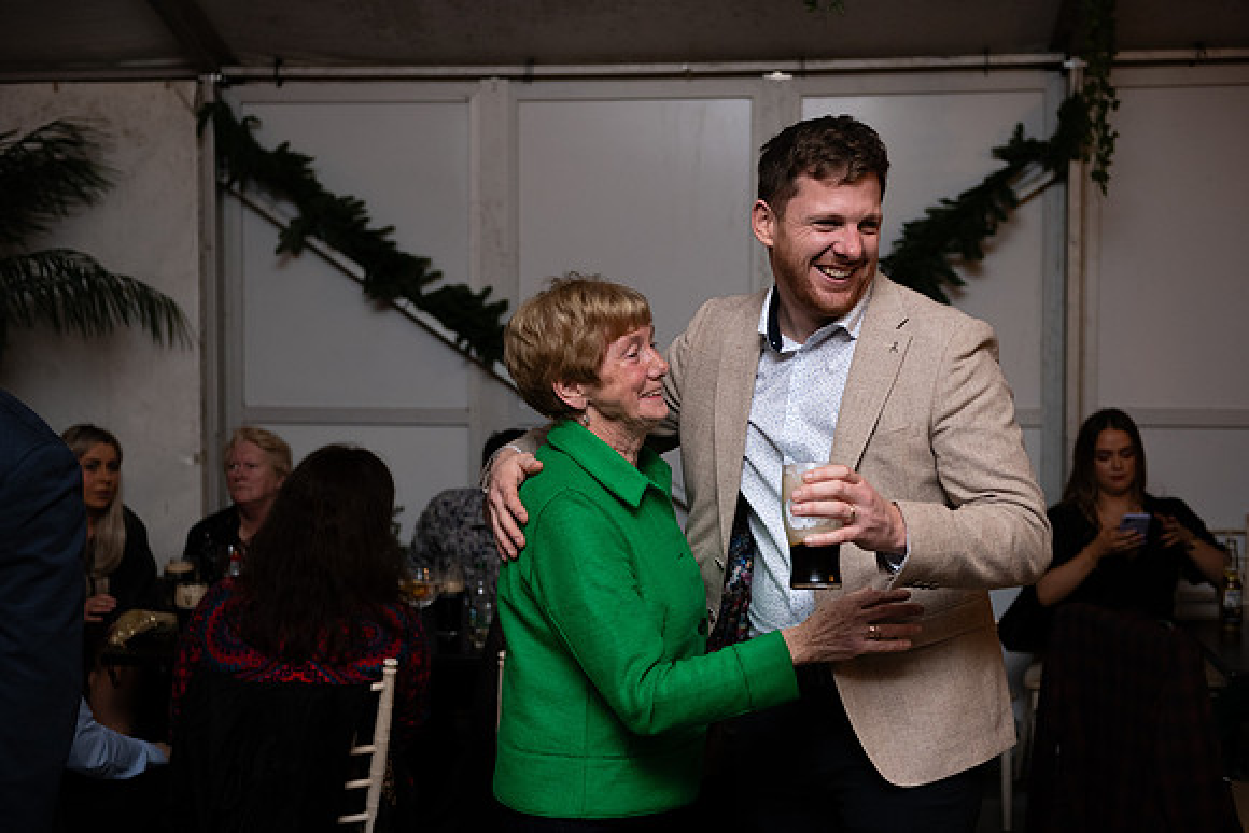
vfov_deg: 27.0
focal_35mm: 50
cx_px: 624
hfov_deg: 39.6
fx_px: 1735
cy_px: 416
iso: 800
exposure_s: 1/160
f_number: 3.5
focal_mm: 50
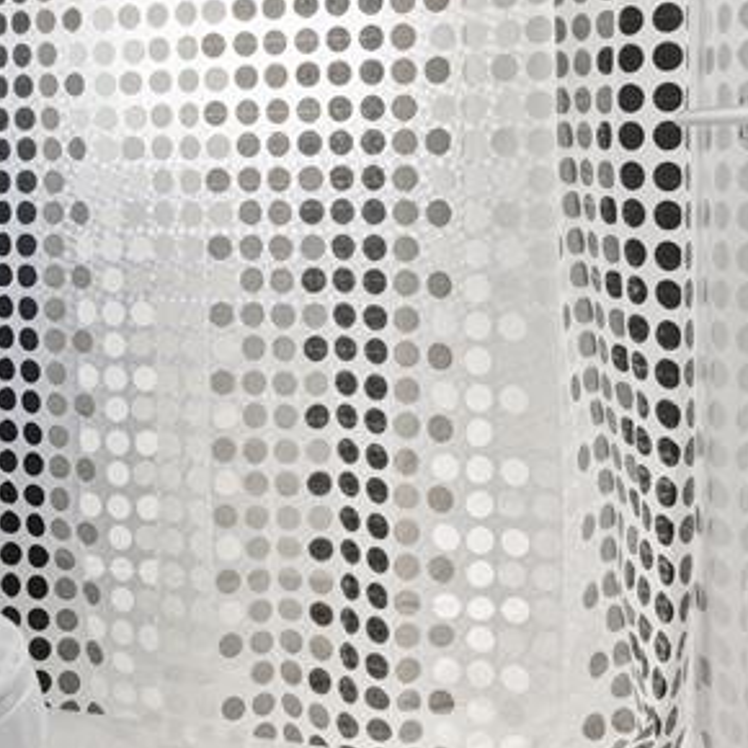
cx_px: 178
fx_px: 1027
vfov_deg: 37.6
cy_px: 86
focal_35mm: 42
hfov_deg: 38.9
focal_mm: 14
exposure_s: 1/5
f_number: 11
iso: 100
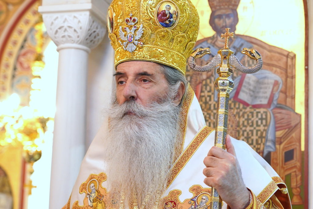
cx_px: 156
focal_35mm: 105
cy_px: 104
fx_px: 913
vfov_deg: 13.0
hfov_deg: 19.5
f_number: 4
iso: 1600
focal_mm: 70
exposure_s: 1/160
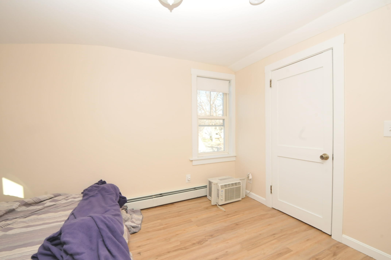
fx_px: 163
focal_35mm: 15
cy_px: 130
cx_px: 196
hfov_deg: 100.5
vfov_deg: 77.2
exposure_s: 1/60
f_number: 11
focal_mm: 10
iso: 800
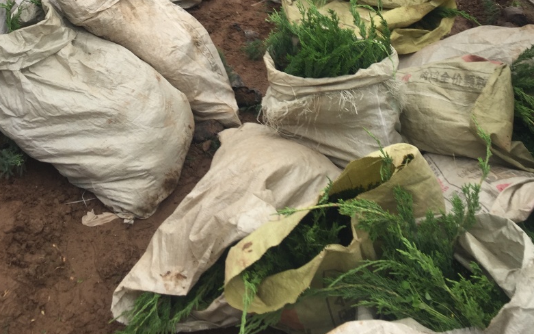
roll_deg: +0.3
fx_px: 611
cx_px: 265
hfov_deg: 47.2
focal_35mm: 42
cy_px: -20
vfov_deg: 28.2
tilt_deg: -22.5
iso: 32
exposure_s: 1/130
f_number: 2.2
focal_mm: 4.15
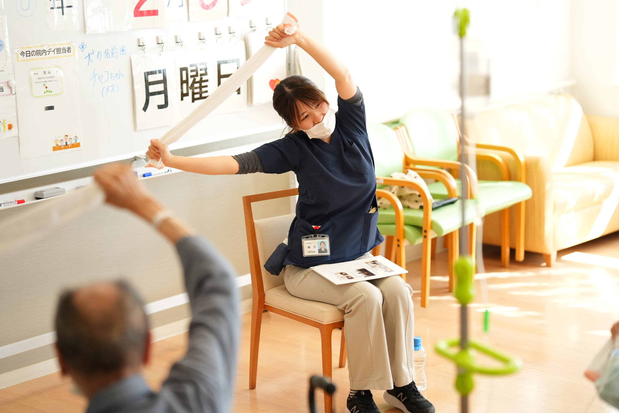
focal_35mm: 85
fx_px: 1462
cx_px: 310
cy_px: 206
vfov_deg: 16.1
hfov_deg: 23.9
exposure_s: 1/1600
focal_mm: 85
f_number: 2
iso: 1600
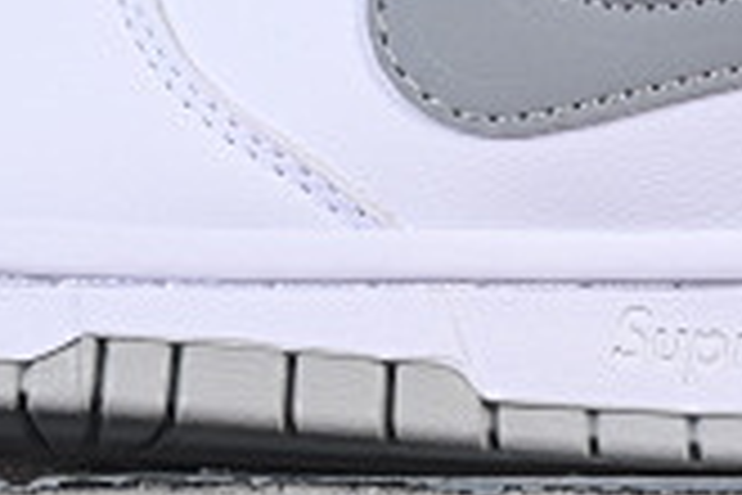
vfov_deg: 3.8
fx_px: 7481
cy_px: -254
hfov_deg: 5.7
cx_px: 490
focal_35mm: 363
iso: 160
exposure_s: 1/100
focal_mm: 50
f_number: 8
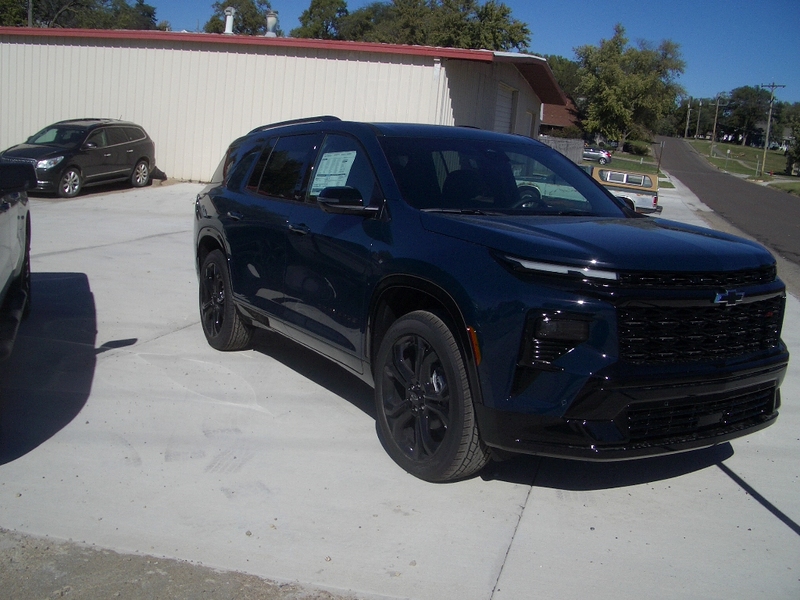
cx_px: 400
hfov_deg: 52.6
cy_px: 300
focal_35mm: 35
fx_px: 809
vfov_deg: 40.7
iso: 50
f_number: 4.3
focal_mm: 5.8
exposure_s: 1/1000
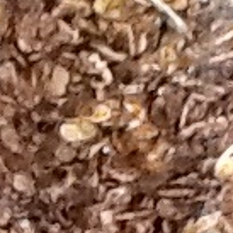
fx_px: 2071
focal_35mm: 272
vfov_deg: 6.4
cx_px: -148
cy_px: 340
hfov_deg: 6.3
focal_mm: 2.03
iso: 250
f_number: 2.4
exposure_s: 1/30
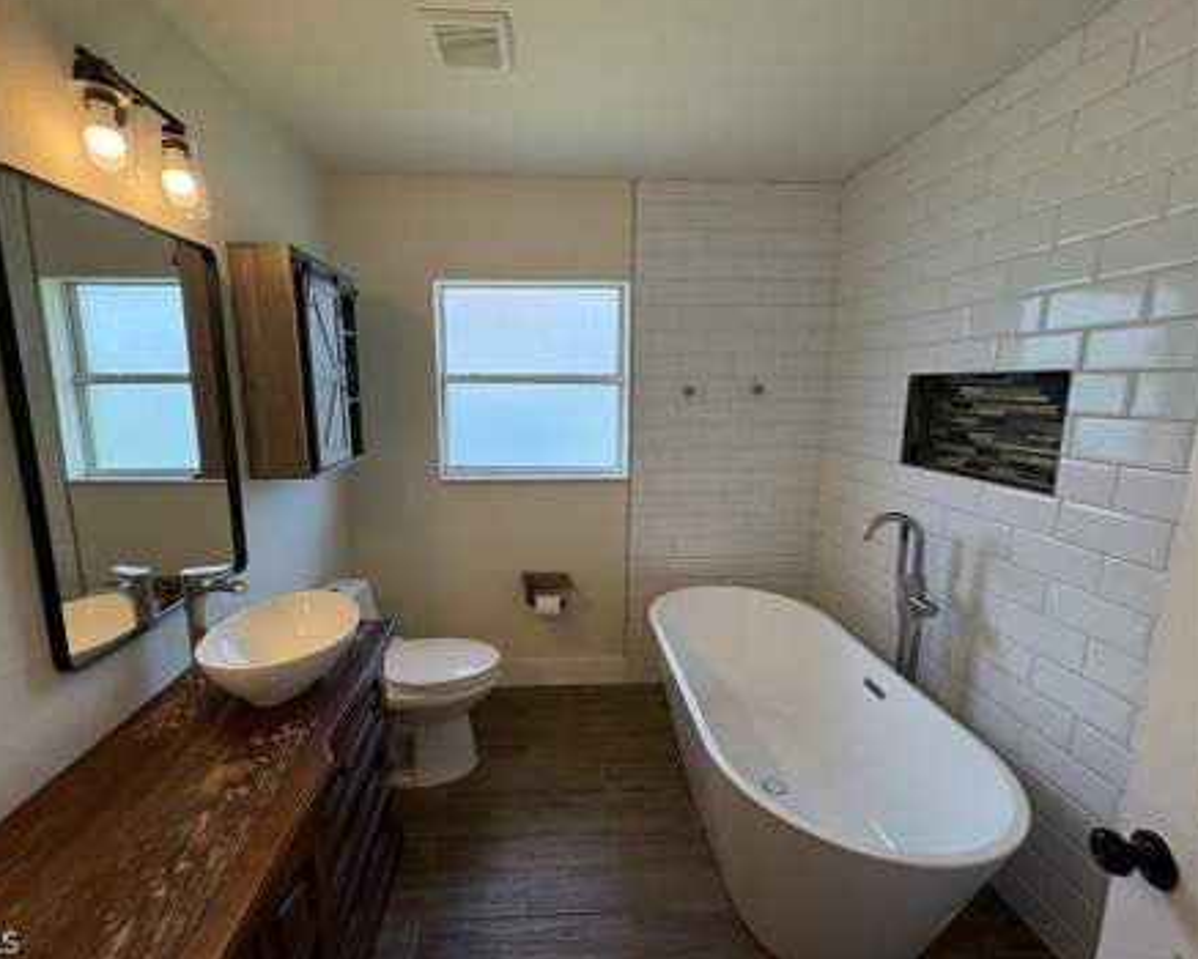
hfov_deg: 96.6
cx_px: 557
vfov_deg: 84.1
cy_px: 471
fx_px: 532
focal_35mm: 15
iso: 50
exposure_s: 1/162
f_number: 2.2
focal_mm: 2.22
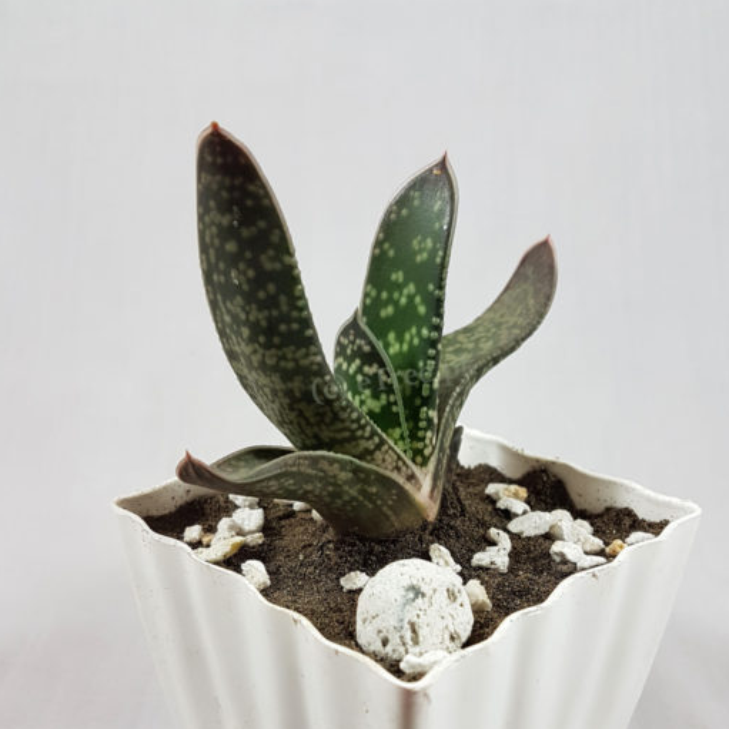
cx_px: 387
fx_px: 858
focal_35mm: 36
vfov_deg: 45.5
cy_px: 474
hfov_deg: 46.0
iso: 80
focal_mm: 4.2
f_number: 1.7
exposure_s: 1/50
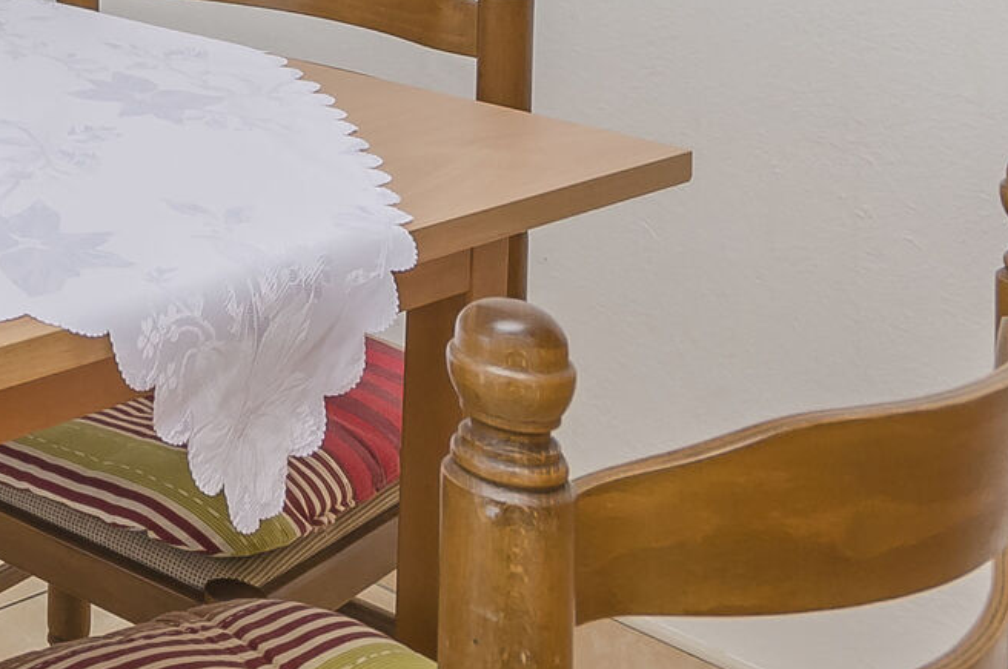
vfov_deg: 18.2
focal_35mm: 64
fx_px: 1789
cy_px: -411
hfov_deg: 25.2
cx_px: -436
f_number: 8
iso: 100
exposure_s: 1/100
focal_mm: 10
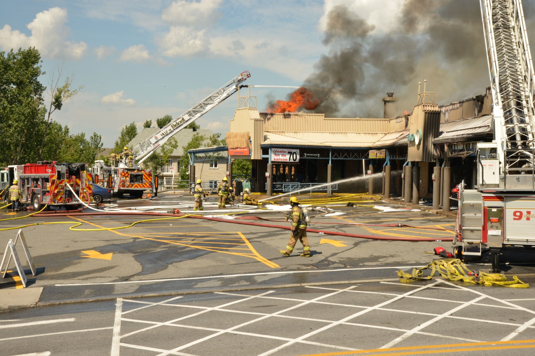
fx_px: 713
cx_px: 268
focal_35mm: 48
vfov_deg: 28.1
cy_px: 178
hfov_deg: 41.1
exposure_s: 1/160
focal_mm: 48
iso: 640
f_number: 22
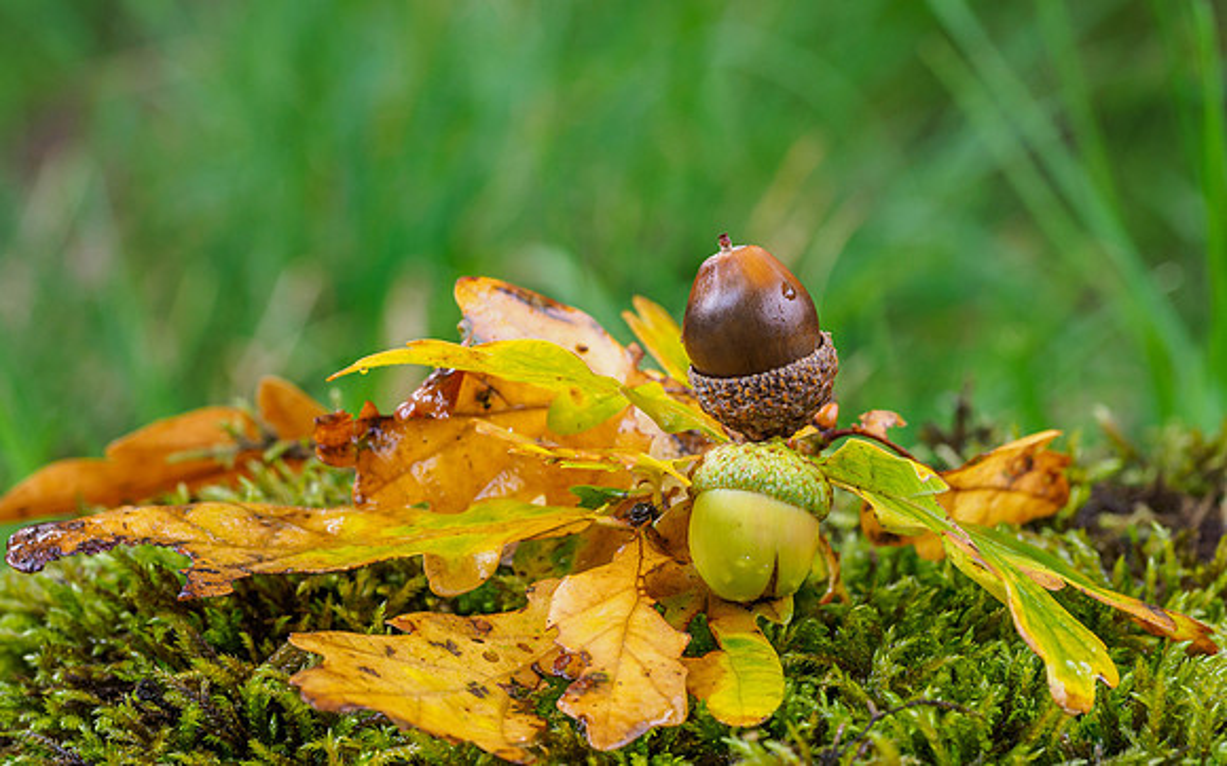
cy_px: 297
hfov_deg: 16.1
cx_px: 626
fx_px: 4339
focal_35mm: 130
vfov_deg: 10.1
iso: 200
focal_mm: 60
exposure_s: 1/6
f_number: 7.1
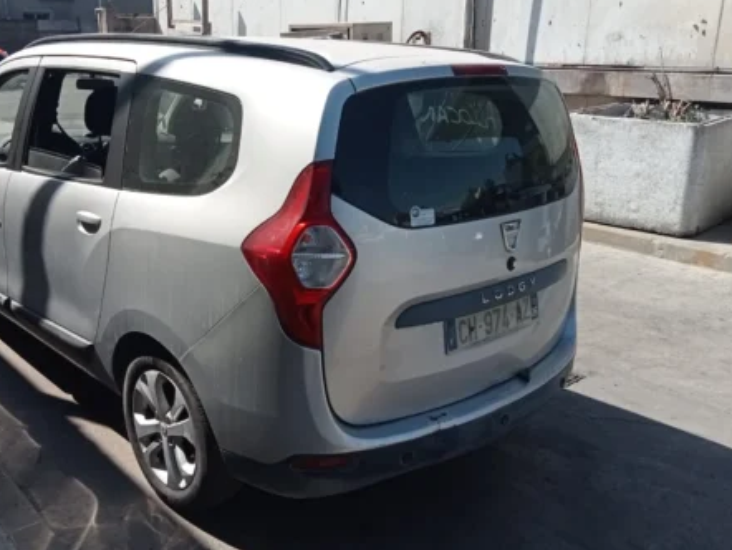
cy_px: 253
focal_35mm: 38
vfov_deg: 37.7
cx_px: 287
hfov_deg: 48.6
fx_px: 804
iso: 100
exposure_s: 1/946
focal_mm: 3.46
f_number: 2.2
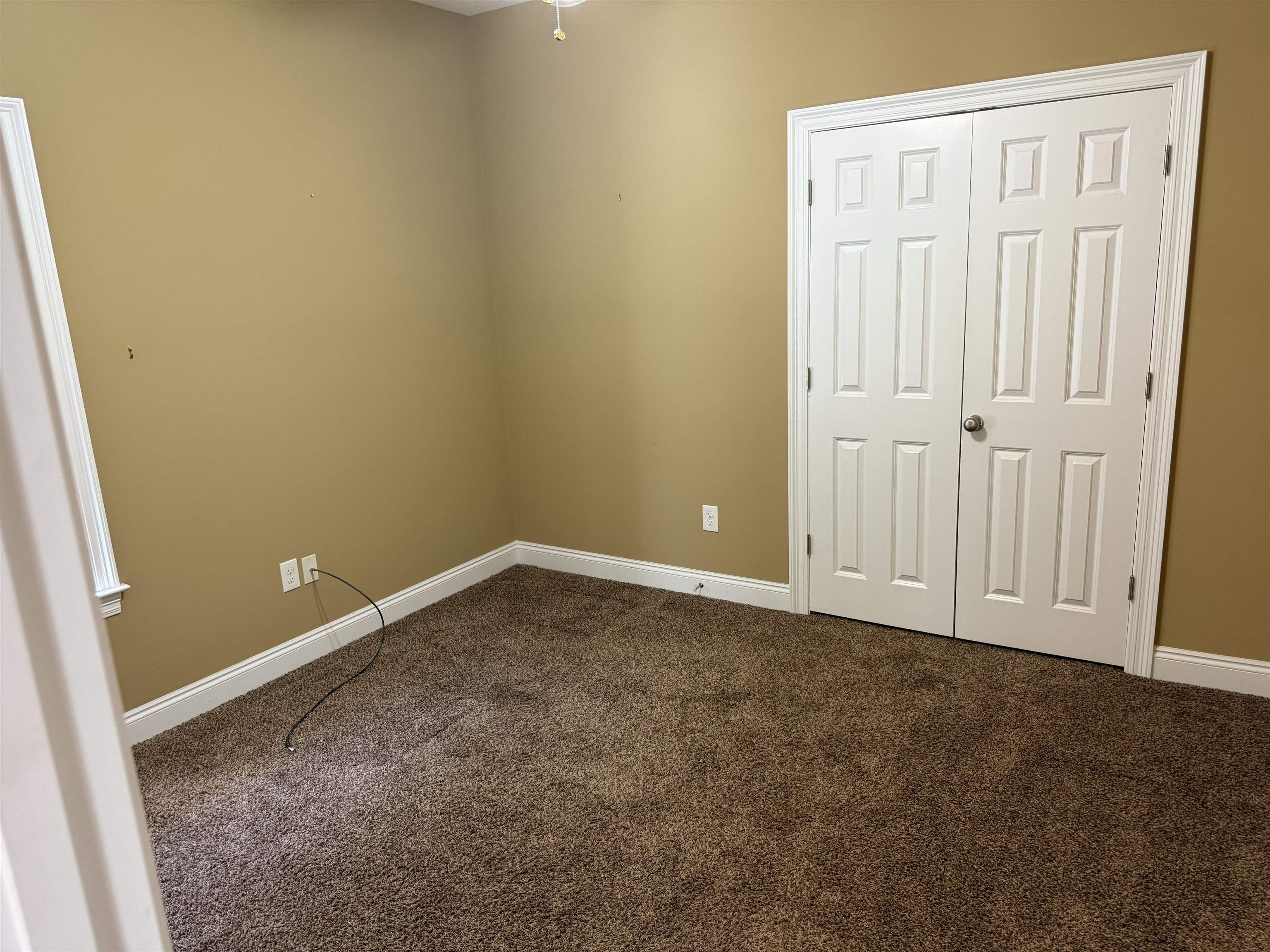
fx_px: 881
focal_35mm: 24
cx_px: 635
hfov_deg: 71.6
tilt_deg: -12.7
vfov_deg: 56.8
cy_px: 476
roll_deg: +2.8
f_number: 1.78
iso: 200
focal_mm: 6.76
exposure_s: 1/60
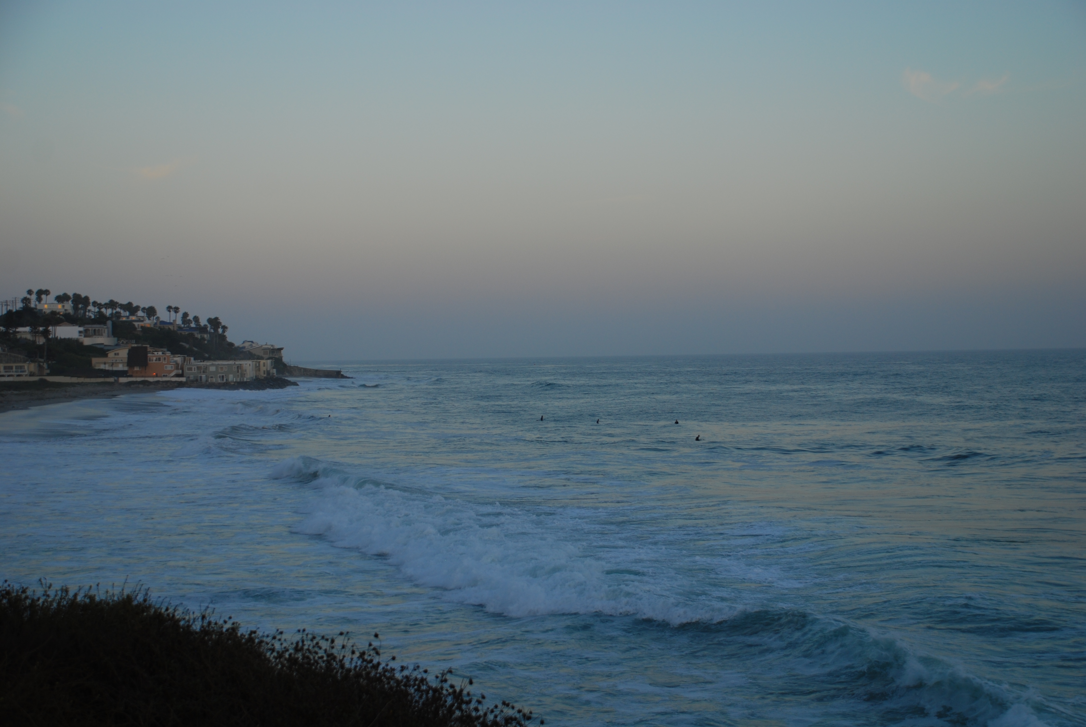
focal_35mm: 52
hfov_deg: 37.8
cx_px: 543
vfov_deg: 25.8
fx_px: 1586
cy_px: 364
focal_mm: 35
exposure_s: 1/100
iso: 100
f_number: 5
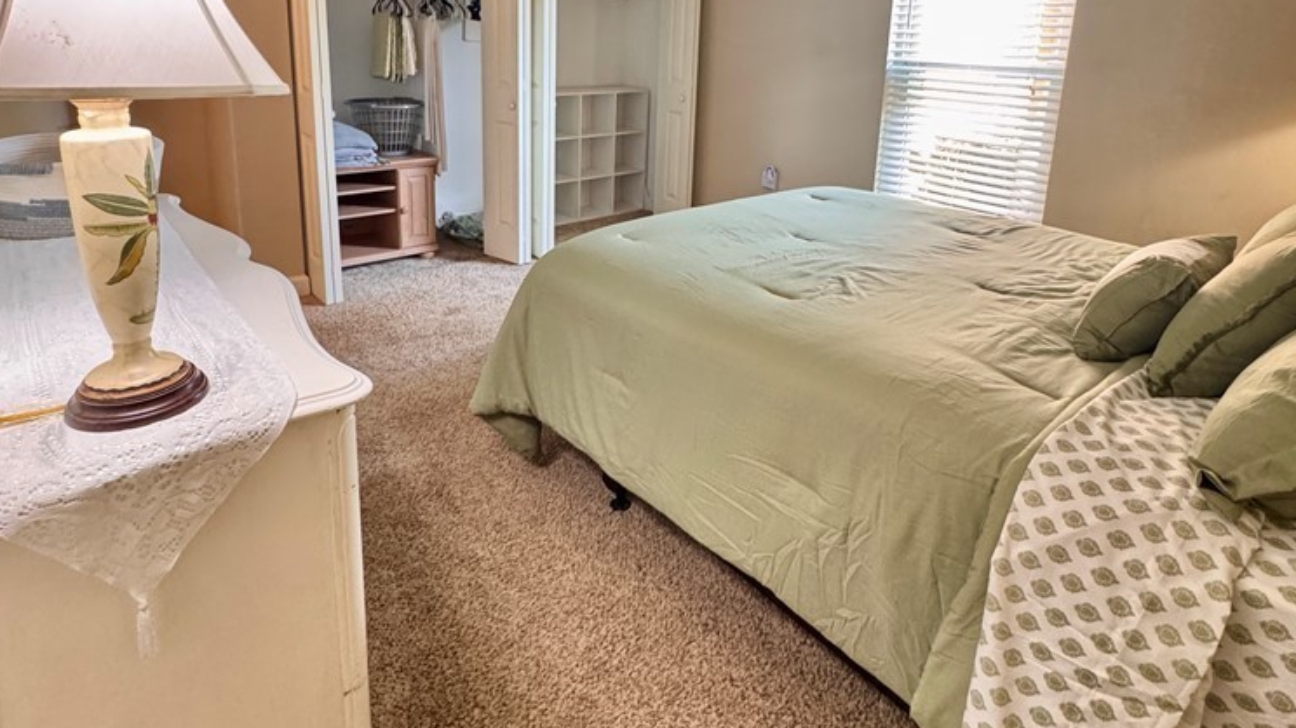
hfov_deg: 83.9
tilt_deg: -11.9
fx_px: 721
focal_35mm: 21
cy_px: 174
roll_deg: -1.0
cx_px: 648
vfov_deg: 51.1
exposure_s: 1/60
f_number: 2.2
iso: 640
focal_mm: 2.22
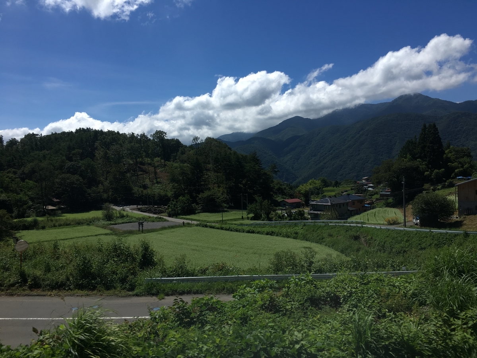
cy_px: 179
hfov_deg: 61.7
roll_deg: +2.0
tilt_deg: -1.0
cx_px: 238
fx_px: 400
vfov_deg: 48.2
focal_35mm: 29
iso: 25
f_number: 2.2
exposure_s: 1/1789
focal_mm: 4.15
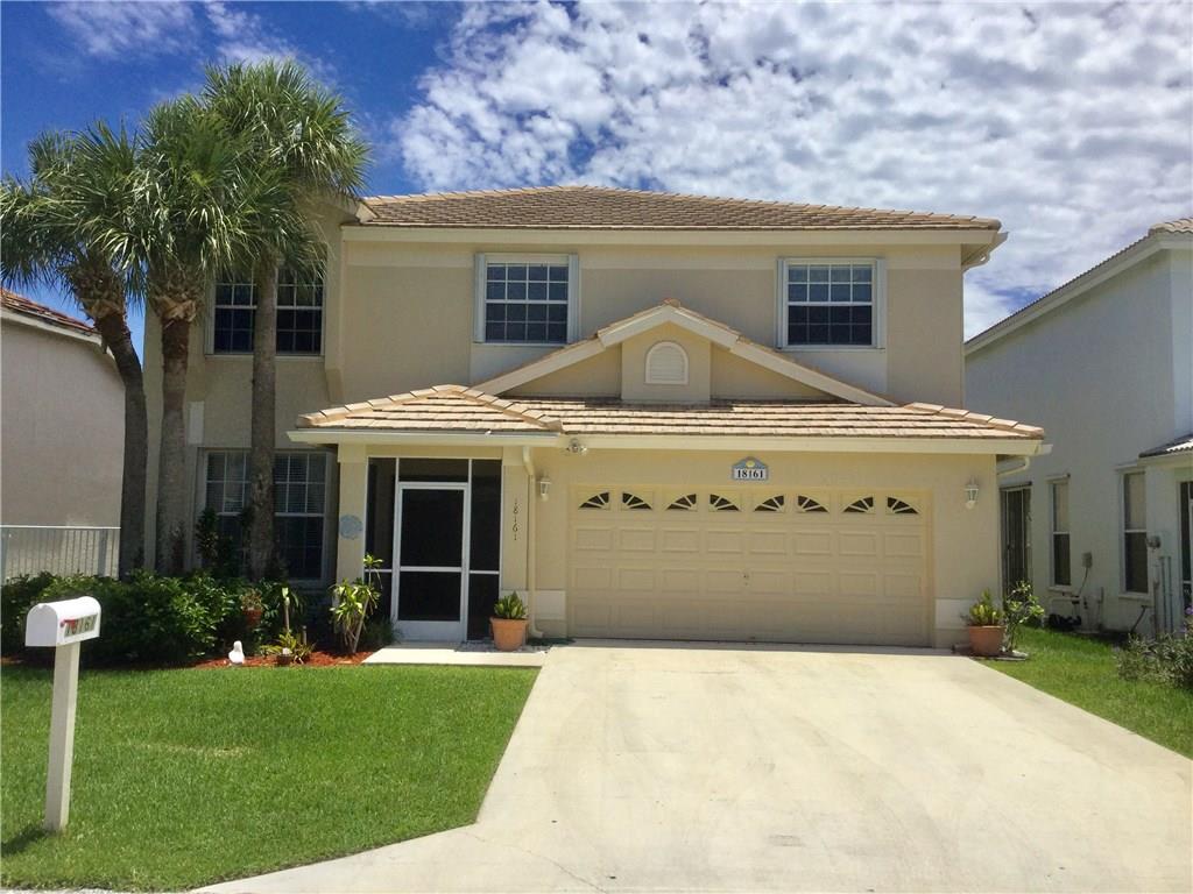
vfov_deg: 45.4
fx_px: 1068
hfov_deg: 58.4
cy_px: 447
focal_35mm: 31
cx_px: 596
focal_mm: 3.3
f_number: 2.4
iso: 25
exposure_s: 1/3021
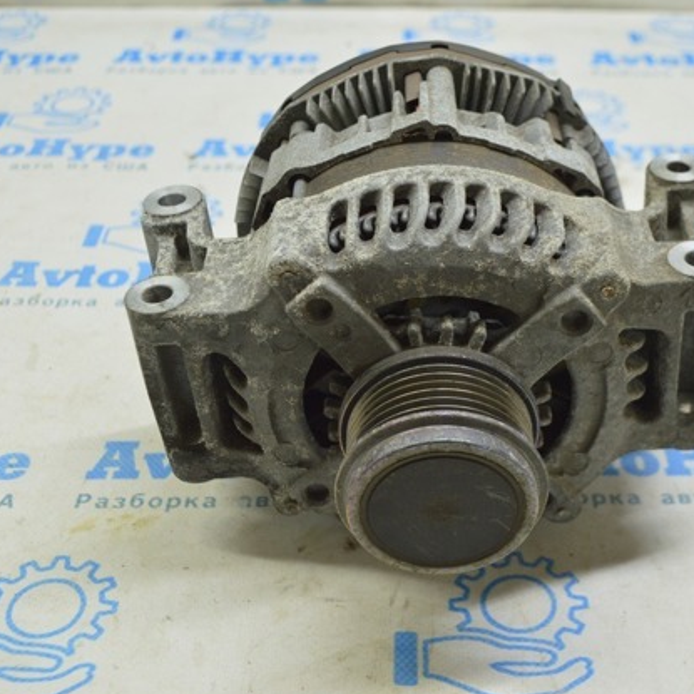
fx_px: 1157
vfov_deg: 33.4
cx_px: 443
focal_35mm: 51
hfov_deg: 33.2
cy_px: 350
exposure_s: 1/20
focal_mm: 26
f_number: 5.6
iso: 400
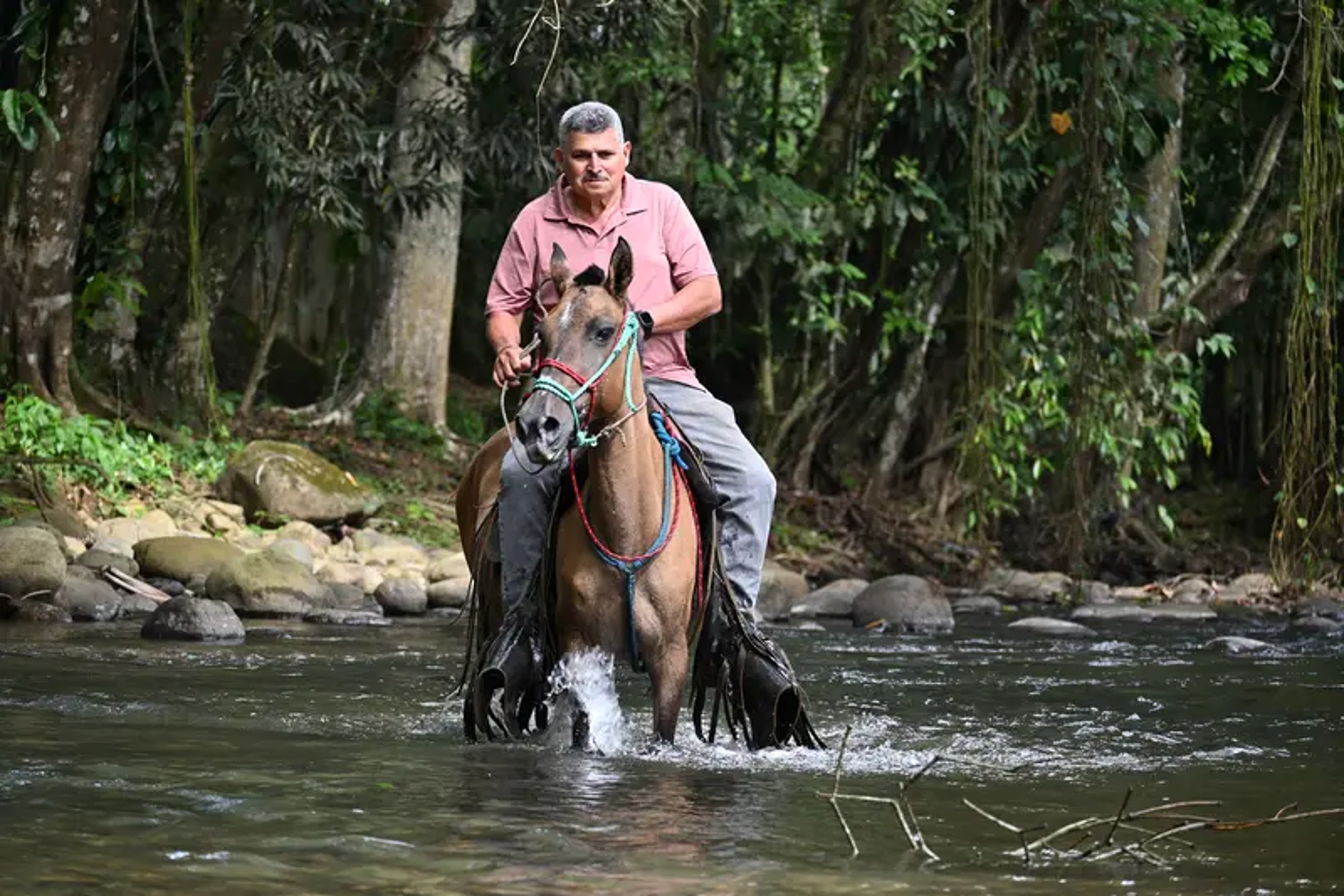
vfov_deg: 8.0
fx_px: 6438
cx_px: 672
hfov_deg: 11.9
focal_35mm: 172
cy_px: 448
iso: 320
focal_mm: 115
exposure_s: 1/200
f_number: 5
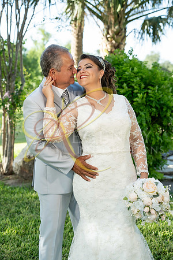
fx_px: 396
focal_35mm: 55
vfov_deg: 36.2
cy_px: 130
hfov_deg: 24.6
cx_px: 86
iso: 500
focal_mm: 55
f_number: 4
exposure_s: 1/500
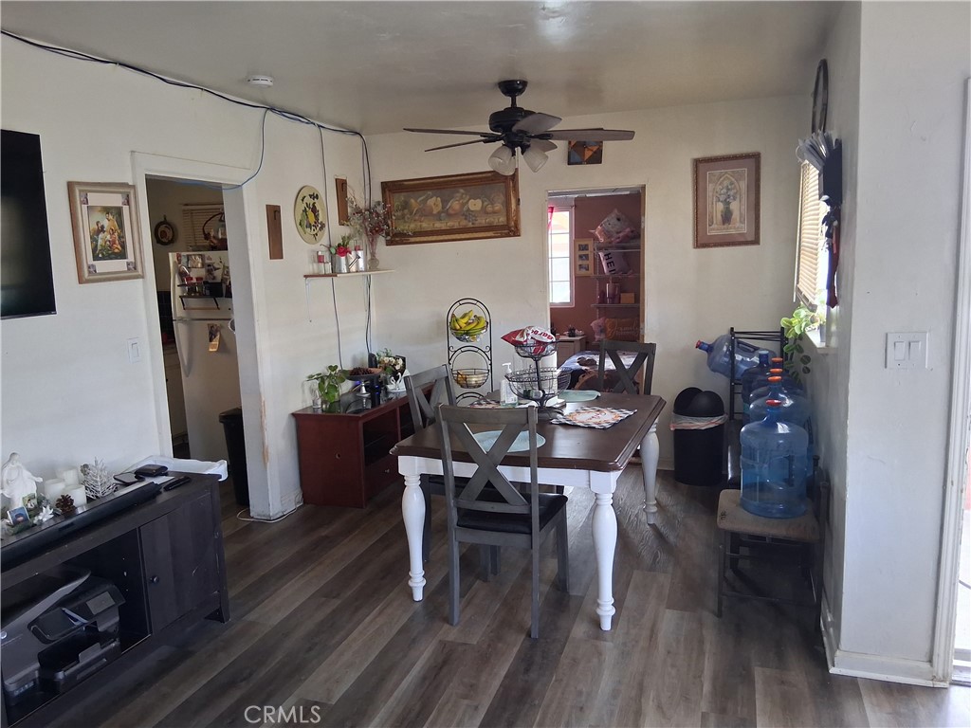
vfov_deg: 53.1
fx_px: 729
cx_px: 486
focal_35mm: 26
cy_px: 364
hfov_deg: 67.3
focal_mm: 3.98
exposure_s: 1/50
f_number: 1.8
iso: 500
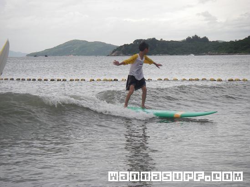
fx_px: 600
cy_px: 94
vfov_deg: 17.8
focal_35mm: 83
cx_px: 125
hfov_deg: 23.6
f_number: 3.9
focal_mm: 13.8
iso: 64
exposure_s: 1/320
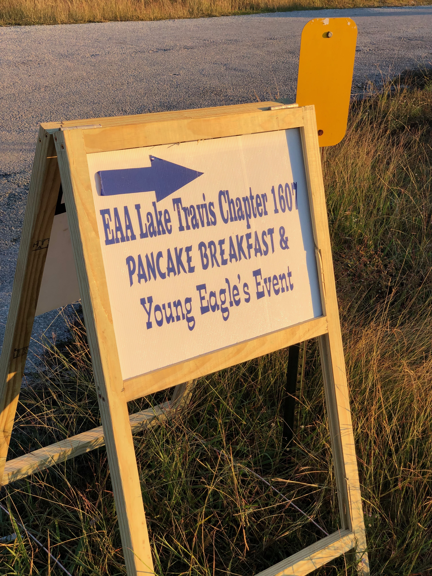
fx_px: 865
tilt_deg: -20.2
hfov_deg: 28.0
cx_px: 216
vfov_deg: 36.8
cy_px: 288
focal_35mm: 52
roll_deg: +0.0
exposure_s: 1/436
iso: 16
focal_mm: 6
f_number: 2.4
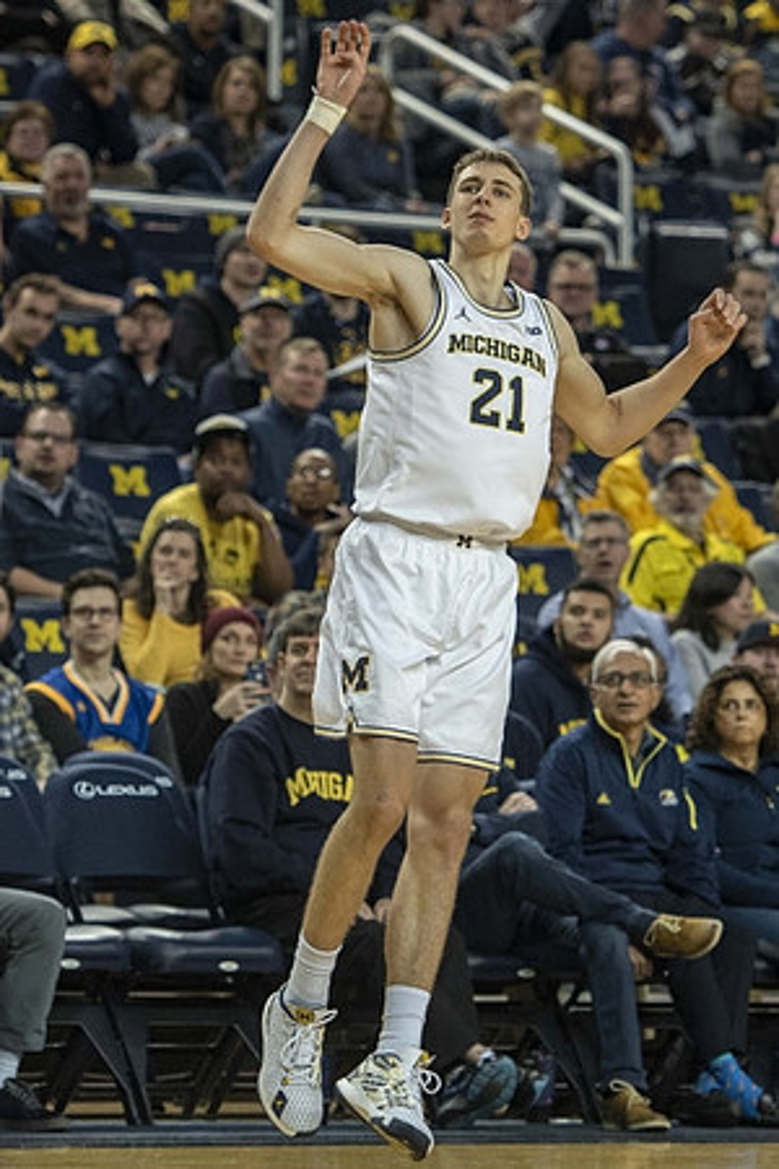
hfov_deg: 5.7
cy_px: 395
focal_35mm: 240
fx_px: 7794
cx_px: 495
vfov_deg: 8.6
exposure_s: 1/800
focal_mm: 116
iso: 1250
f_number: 2.8
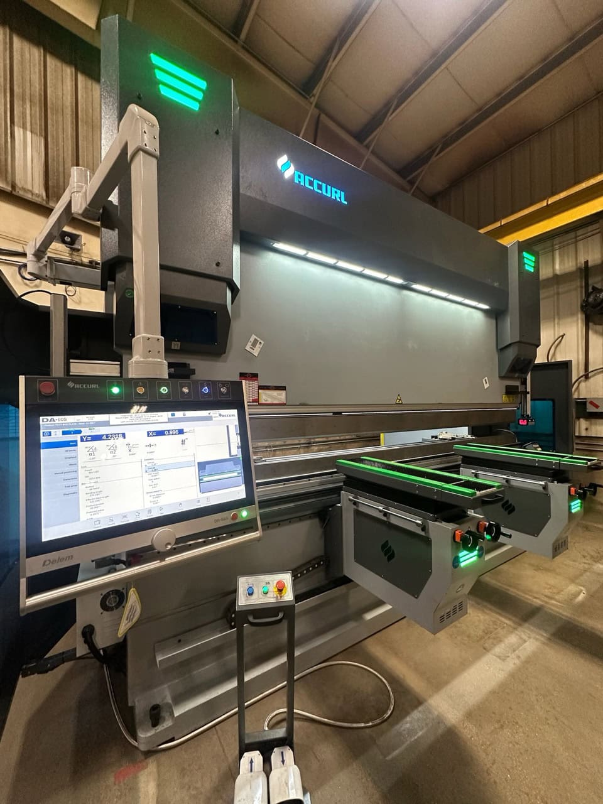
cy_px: 402
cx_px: 302
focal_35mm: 14
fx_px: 325
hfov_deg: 85.7
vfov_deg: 102.1
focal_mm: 2.2
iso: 400
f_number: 2.2
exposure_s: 1/60
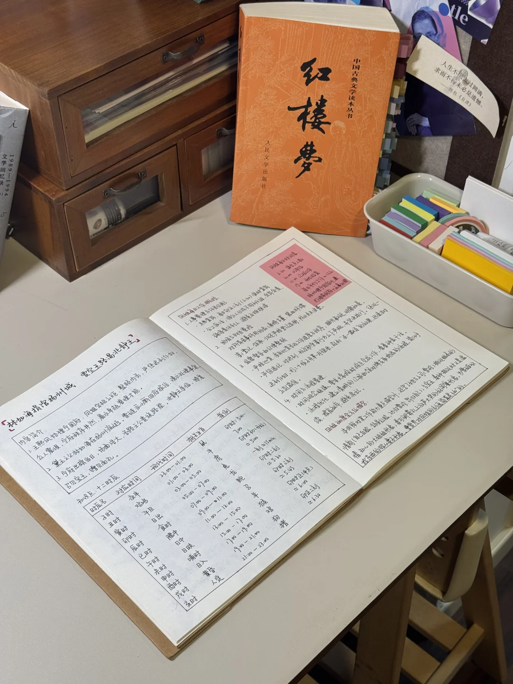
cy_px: 342
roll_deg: +1.0
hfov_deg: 30.3
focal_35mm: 48
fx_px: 948
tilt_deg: -44.6
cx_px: 256
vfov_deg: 39.7
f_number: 1.78
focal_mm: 6.76
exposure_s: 1/121
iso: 80
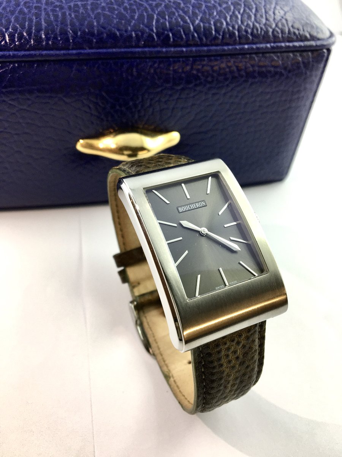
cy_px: 228
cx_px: 171
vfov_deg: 61.7
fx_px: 382
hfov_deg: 48.2
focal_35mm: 29
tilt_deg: -47.4
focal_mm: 4.15
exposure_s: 1/100
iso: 40
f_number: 2.2
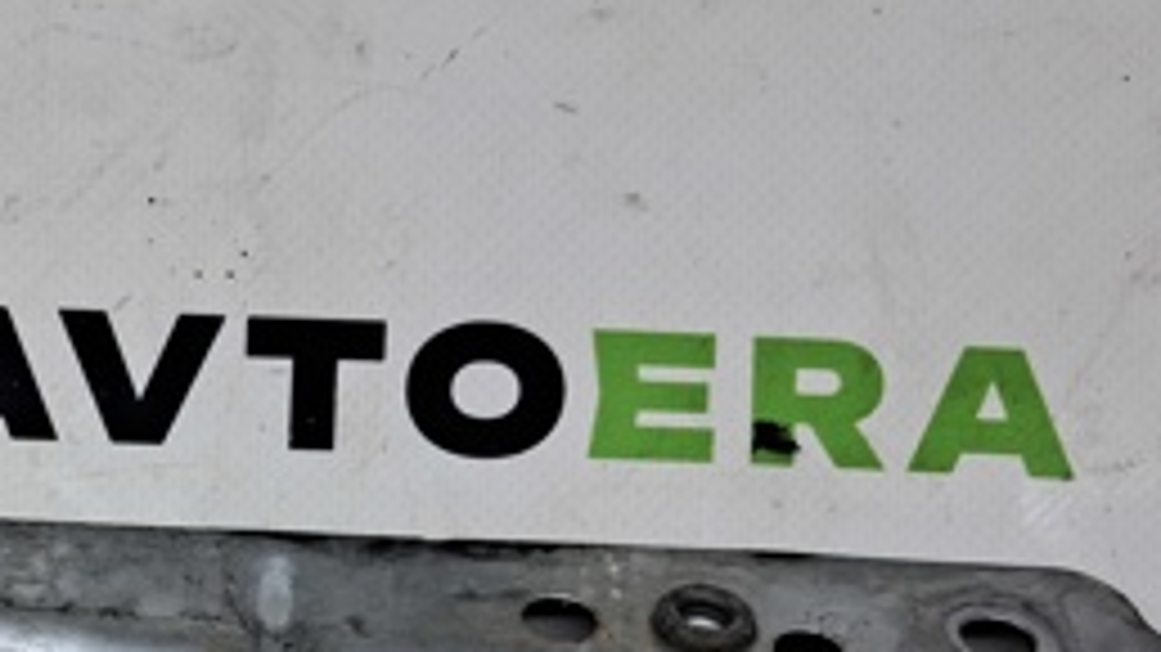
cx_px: 76
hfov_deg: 27.7
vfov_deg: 15.3
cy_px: 978
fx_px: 2247
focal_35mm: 73
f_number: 1.8
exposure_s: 1/120
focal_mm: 4
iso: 50
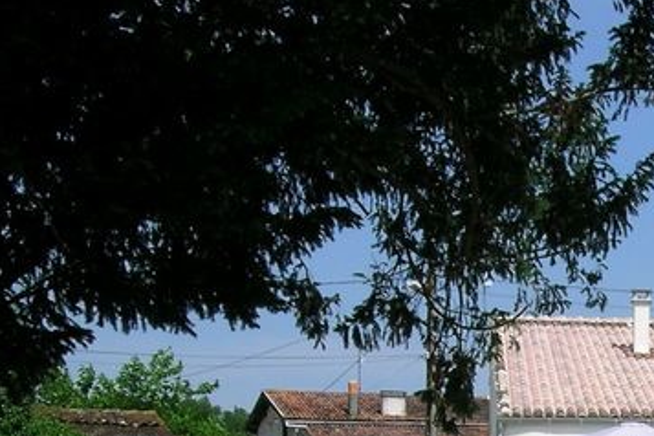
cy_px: 551
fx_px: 1580
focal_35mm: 87
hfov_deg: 21.9
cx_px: 753
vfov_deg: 15.1
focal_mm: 5.8
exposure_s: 1/338
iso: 50
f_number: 7.1
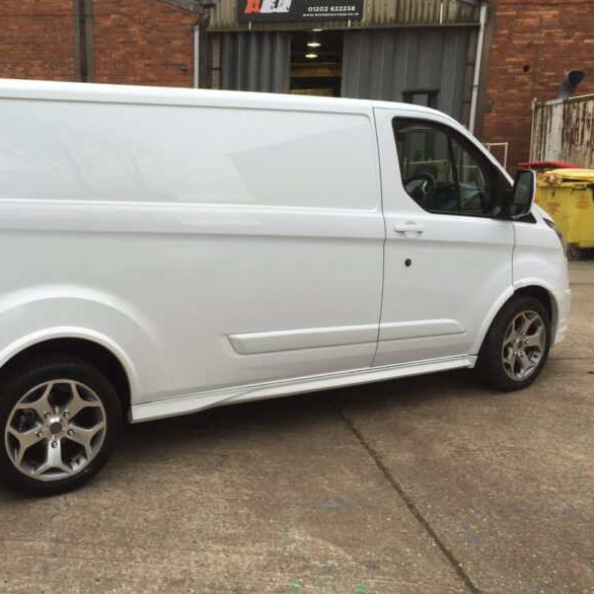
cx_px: 198
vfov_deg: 47.2
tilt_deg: -13.5
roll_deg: -0.4
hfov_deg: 46.5
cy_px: 299
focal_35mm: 35
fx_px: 679
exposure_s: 1/127
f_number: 2.2
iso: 32
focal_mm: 4.15
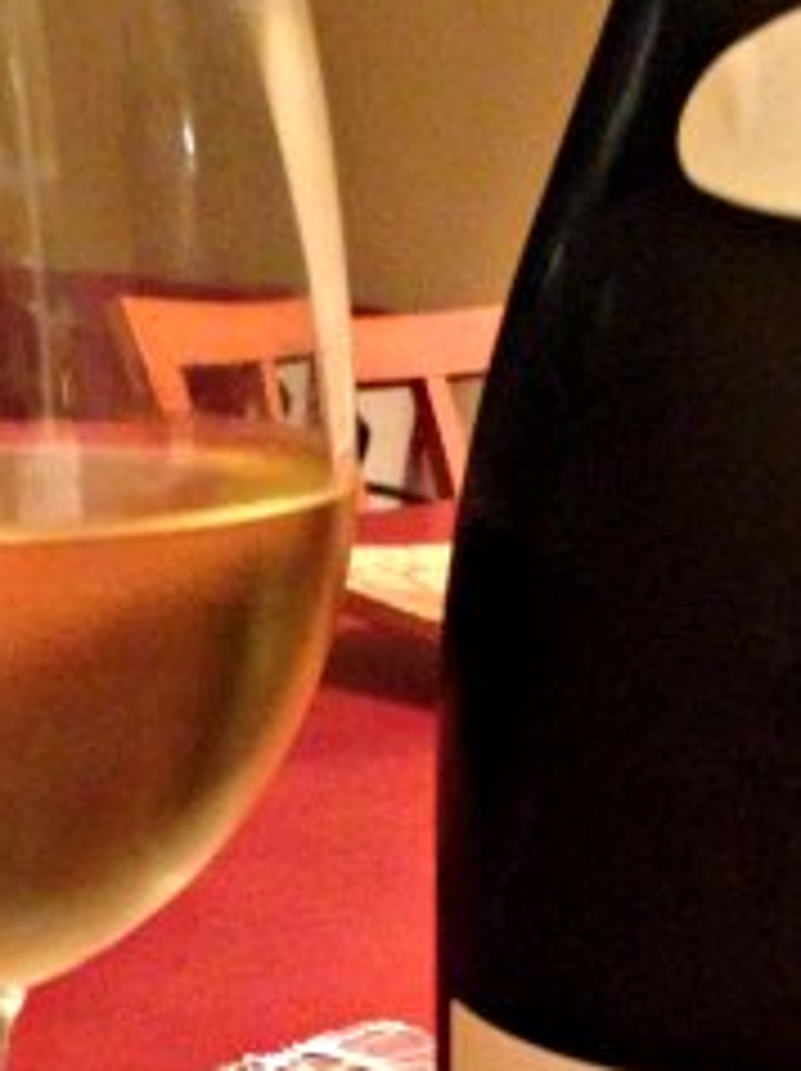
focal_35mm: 74
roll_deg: -0.3
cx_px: 446
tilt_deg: -15.4
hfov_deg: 19.9
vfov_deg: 25.9
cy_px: 866
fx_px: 2287
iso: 640
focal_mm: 4.12
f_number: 2.4
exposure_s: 1/15
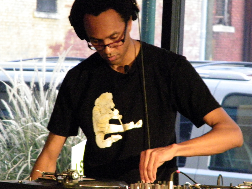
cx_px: 126
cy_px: 94
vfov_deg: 5.4
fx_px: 1987
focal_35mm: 273
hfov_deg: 7.3
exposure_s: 1/25
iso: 1600
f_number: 5.4
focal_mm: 48.7
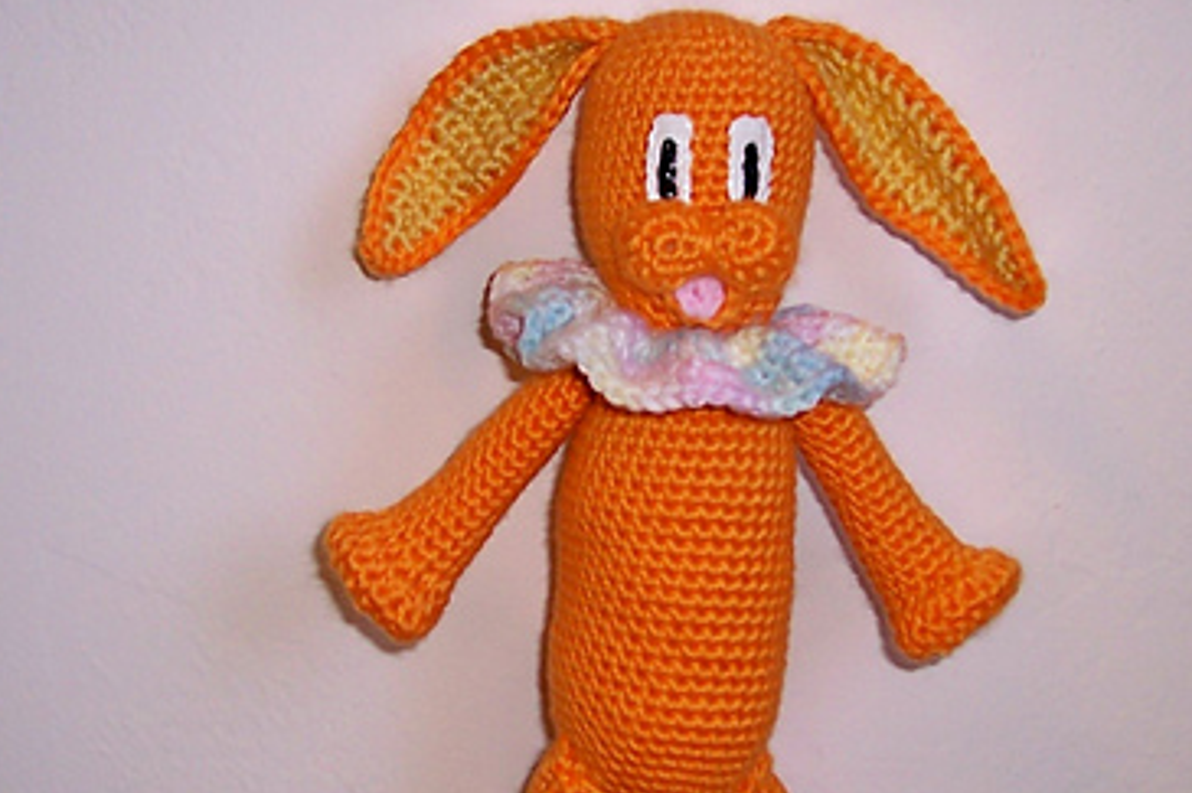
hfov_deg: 32.4
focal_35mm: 62
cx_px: 630
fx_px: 2052
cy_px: 568
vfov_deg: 21.7
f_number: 2.7
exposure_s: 1/60
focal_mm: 5.6
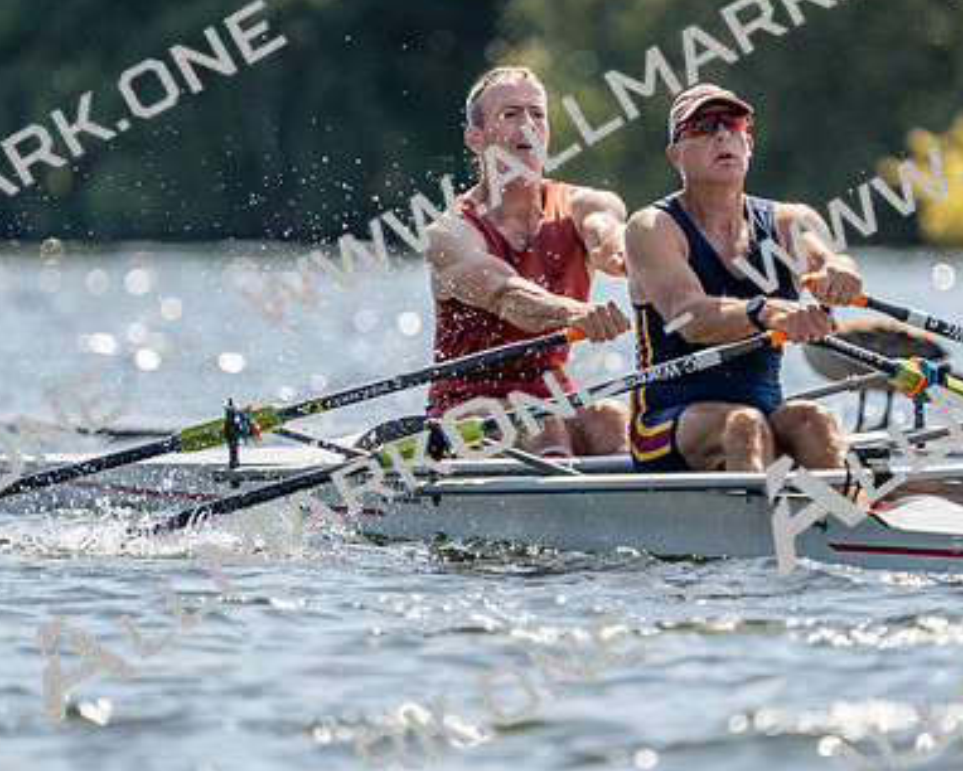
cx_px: 550
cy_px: 336
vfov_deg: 1.8
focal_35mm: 855
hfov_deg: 2.3
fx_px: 24381
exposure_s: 1/2000
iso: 400
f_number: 6.3
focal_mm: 600
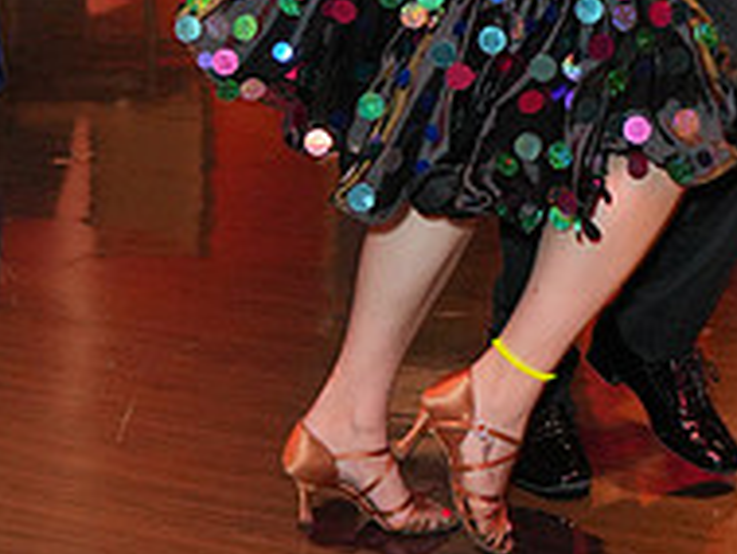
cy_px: -203
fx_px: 2578
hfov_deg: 16.2
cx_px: 548
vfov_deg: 11.9
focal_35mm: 121
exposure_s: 1/125
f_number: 4
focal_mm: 41
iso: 4000
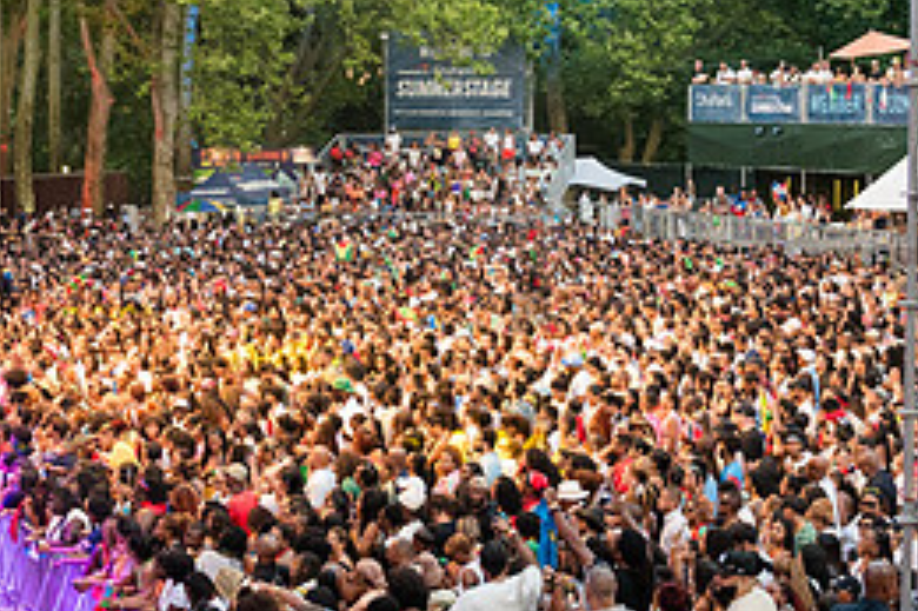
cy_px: 270
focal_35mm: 71
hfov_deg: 28.4
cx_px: 530
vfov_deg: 19.2
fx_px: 1809
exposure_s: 1/250
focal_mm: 31
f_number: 2.8
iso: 4000
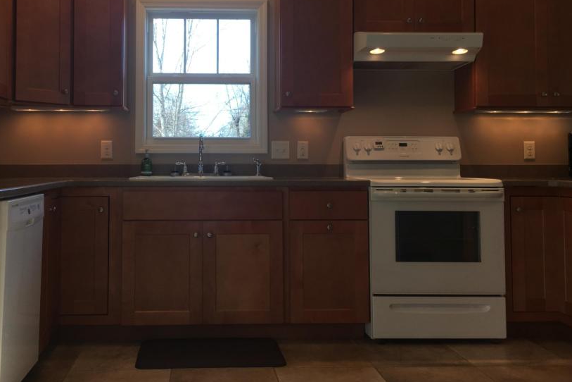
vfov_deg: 34.8
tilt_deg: +1.6
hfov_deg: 50.3
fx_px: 604
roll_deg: -0.2
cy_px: 137
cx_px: 220
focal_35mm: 38
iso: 25
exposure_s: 1/54
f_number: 2.2
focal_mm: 4.15
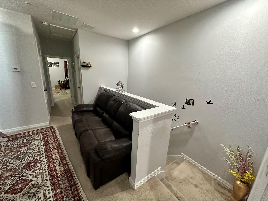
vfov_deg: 85.7
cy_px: 100
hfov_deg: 102.1
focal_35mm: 14
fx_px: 108
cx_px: 134
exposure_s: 1/60
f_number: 2.2
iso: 400
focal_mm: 2.22
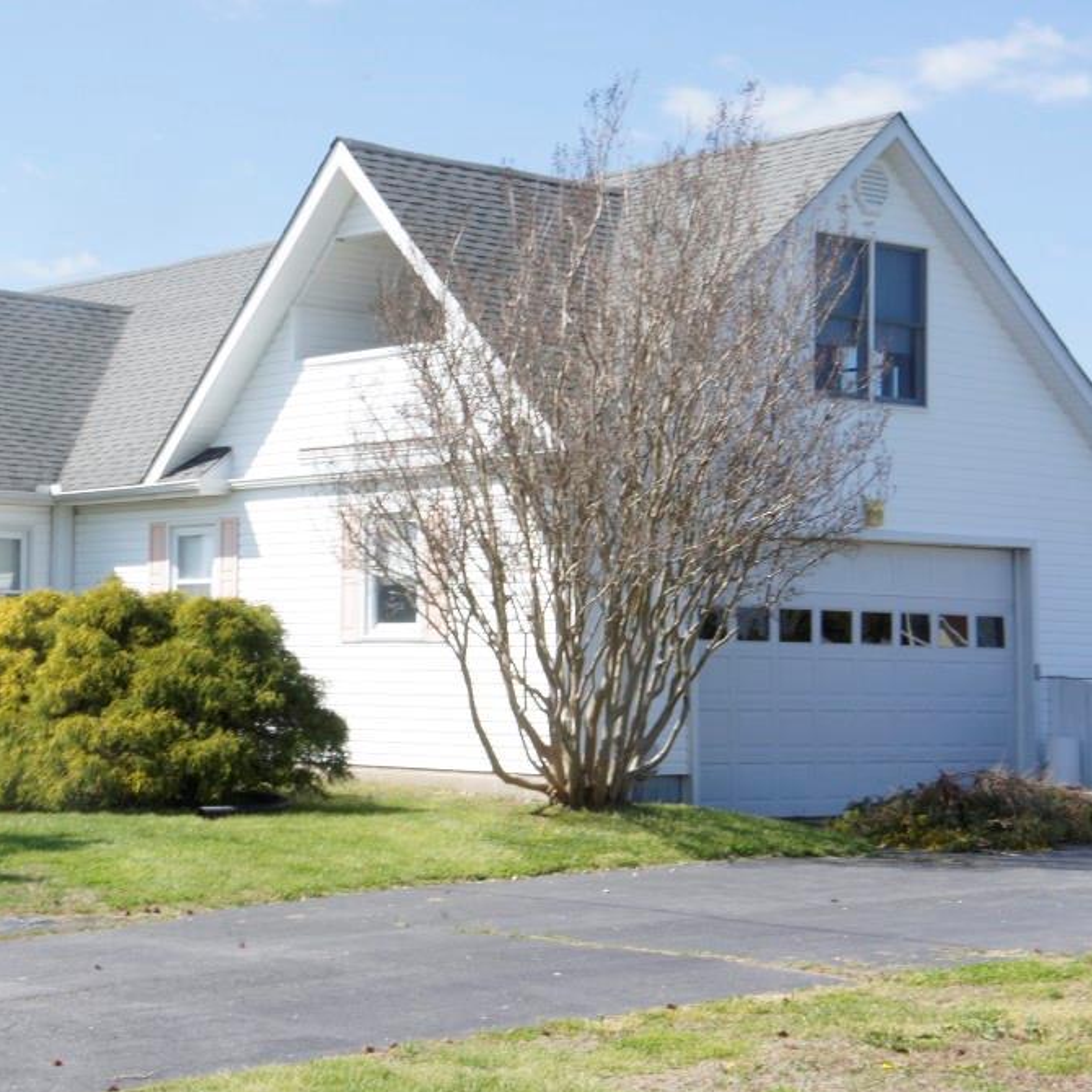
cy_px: 551
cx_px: 310
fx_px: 2641
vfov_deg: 23.4
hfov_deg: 23.2
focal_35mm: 74
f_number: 29
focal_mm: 38
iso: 200
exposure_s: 1/25
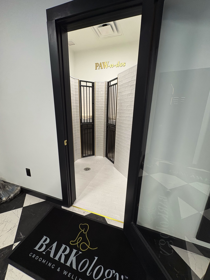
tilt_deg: -14.6
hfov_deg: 85.7
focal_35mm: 14
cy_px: 140
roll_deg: -1.1
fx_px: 113
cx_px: 105
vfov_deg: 102.1
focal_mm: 2.22
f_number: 2.2
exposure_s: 1/120
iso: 200
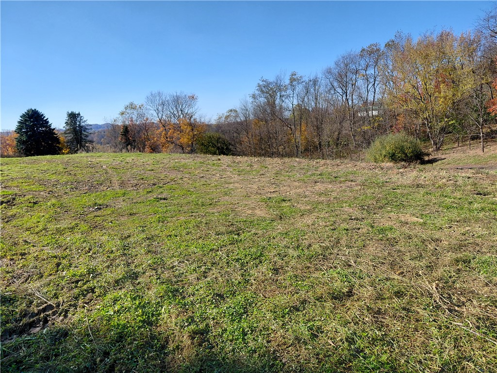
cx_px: 248
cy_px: 186
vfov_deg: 54.9
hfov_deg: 69.4
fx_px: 359
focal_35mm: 25
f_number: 1.8
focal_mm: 4.69
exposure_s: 1/1571
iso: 50
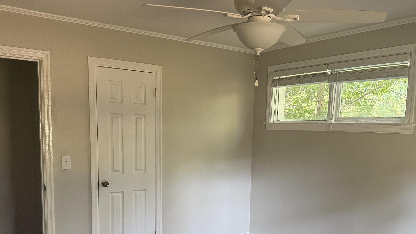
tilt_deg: -6.9
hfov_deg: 58.0
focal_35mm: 34
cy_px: 171
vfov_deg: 34.1
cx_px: 211
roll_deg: -1.3
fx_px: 375
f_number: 1.78
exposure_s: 1/48
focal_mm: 6.76
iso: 320
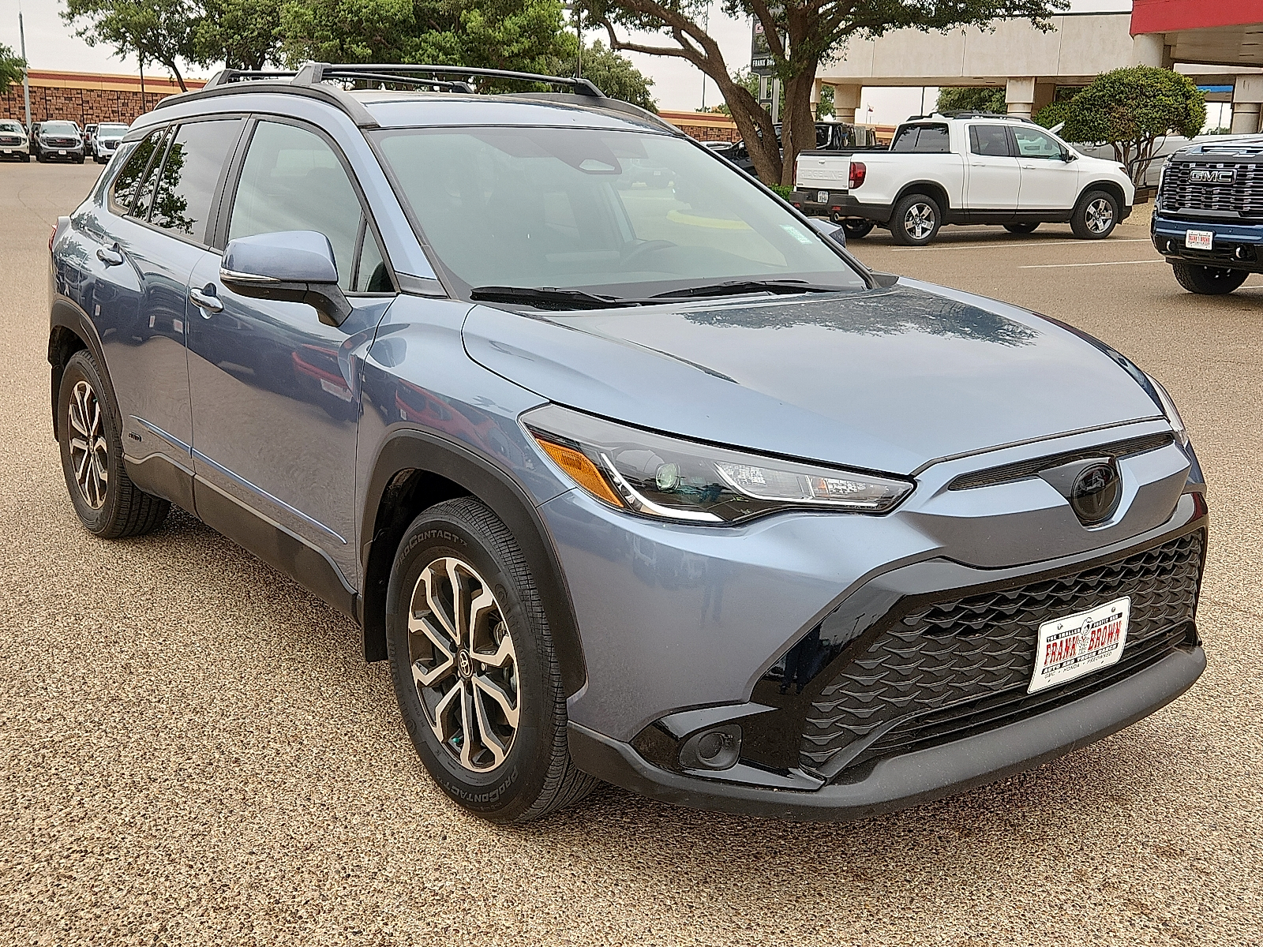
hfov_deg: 73.9
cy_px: 474
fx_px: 839
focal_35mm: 23
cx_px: 632
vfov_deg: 58.9
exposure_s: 1/625
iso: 50
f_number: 1.8
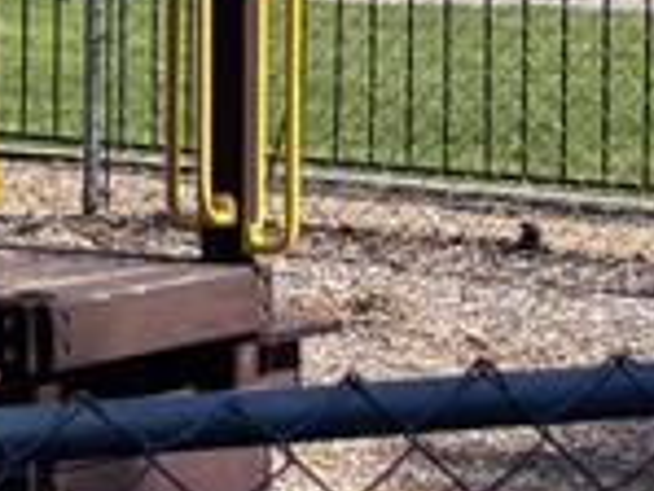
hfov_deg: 9.5
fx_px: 3385
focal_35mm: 179
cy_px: -206
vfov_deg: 8.2
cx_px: -1049
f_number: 1.6
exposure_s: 1/2513
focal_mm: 5.96
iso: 50
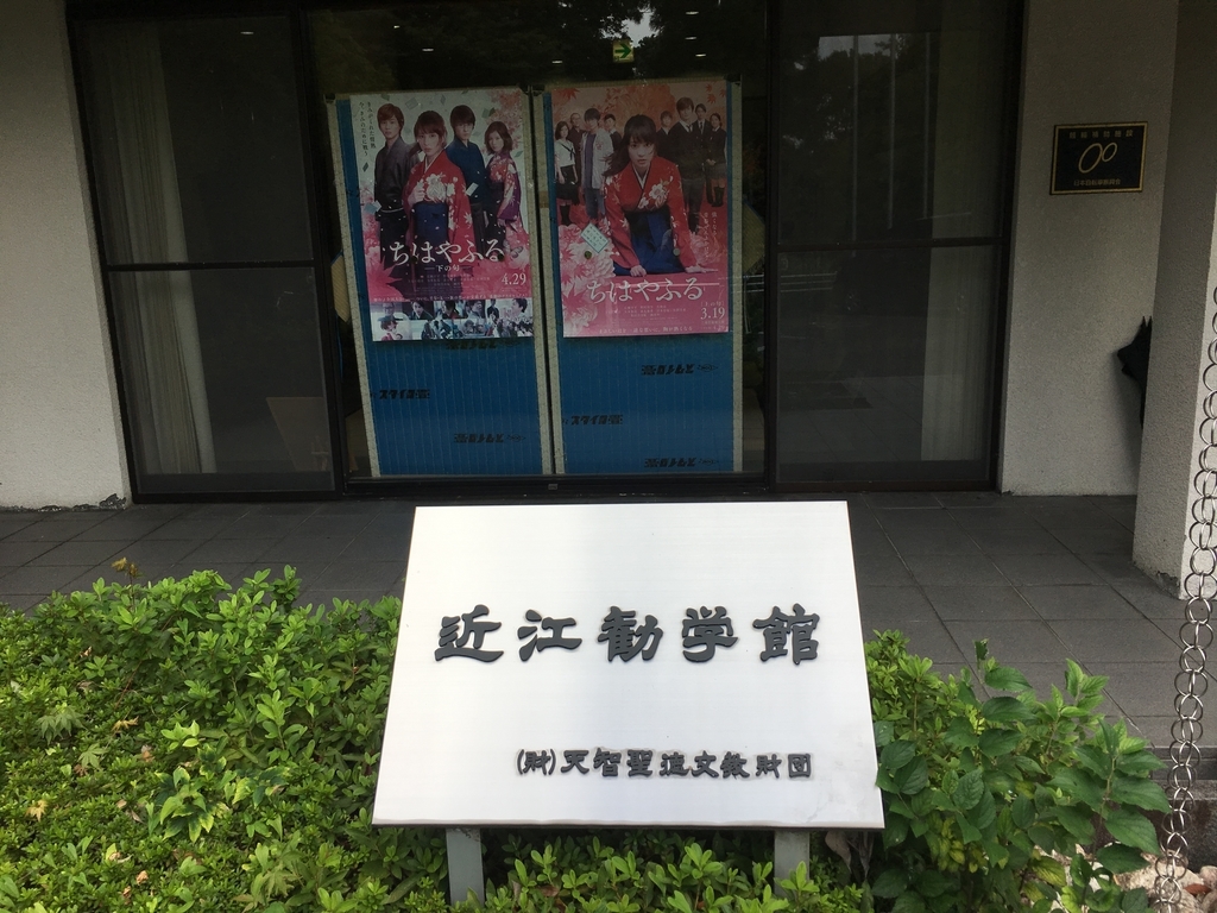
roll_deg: +1.8
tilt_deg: -11.3
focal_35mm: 29
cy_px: 456
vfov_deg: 48.2
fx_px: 1020
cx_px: 608
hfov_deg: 61.7
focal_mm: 4.15
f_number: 2.2
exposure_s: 1/801
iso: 25
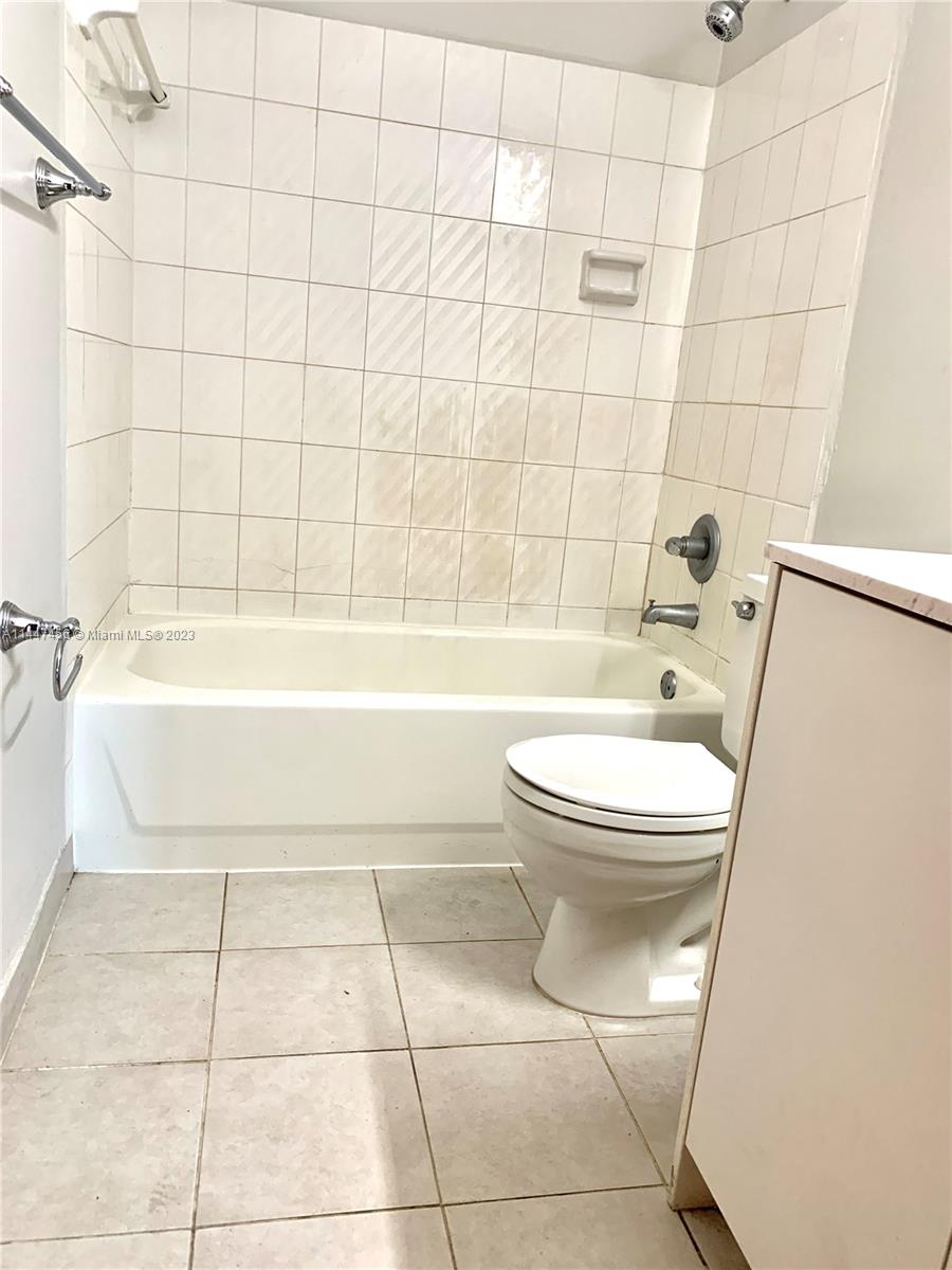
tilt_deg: -13.5
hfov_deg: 53.1
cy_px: 635
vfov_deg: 67.3
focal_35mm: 26
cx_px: 476
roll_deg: -6.0
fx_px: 953
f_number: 1.8
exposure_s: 1/60
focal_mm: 4.25
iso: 125
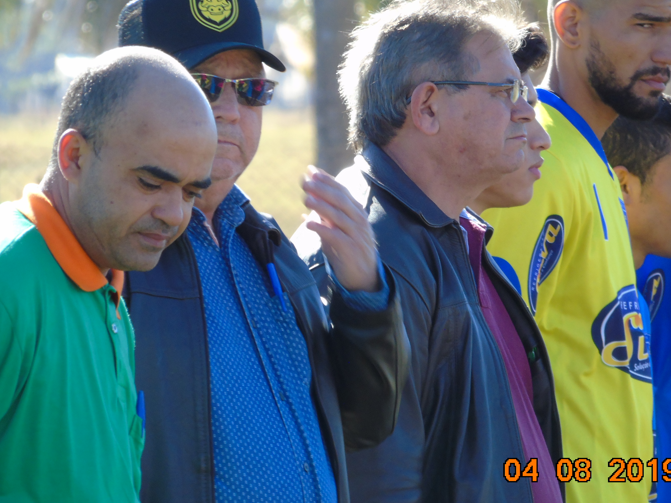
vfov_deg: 1.9
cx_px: 320
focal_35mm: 763
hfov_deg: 2.6
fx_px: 14790
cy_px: 229
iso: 160
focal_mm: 112
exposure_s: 1/125
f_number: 5.8
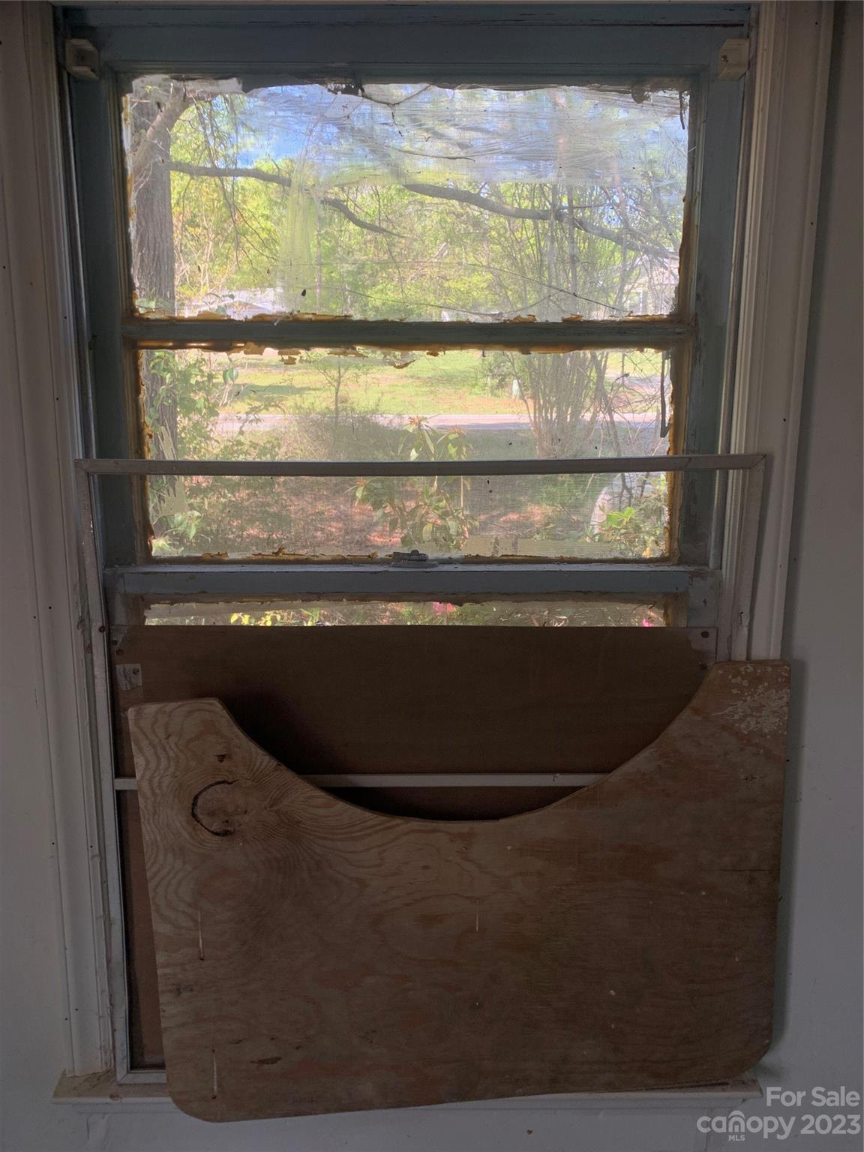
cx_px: 432
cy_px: 576
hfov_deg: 53.1
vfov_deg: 67.3
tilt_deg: -10.7
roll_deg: -0.1
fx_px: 865
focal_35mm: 26
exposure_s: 1/147
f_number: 1.8
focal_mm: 4.25
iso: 25
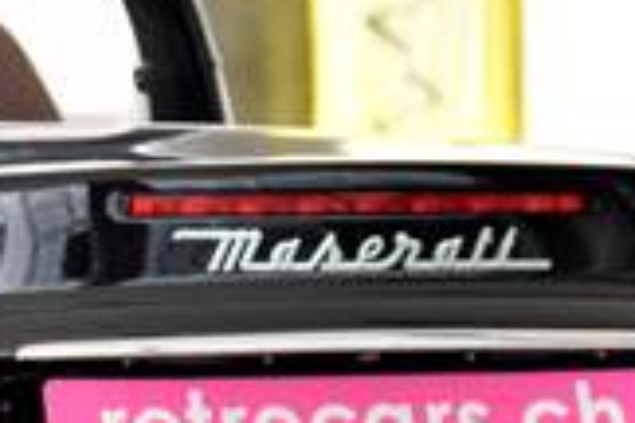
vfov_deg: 2.7
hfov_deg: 4.1
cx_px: -439
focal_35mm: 504
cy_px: 535
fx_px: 8889
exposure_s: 1/40
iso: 800
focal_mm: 85
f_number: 4
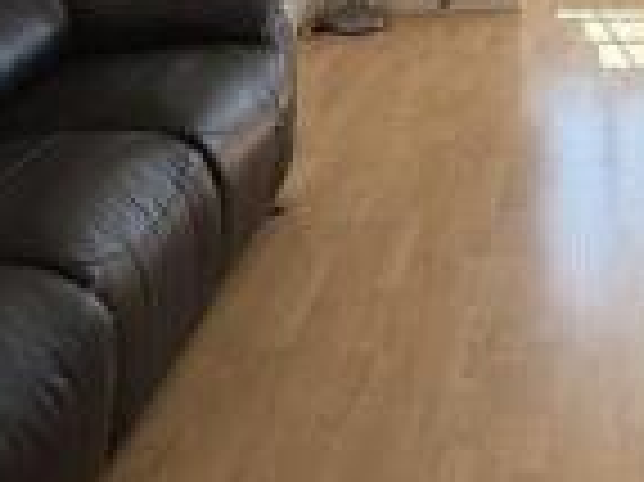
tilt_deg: -12.8
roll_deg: -0.1
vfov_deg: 23.6
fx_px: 1060
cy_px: -79
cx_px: 651
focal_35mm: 57
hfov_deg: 31.2
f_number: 2.2
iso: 50
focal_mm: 2.22
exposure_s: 1/150
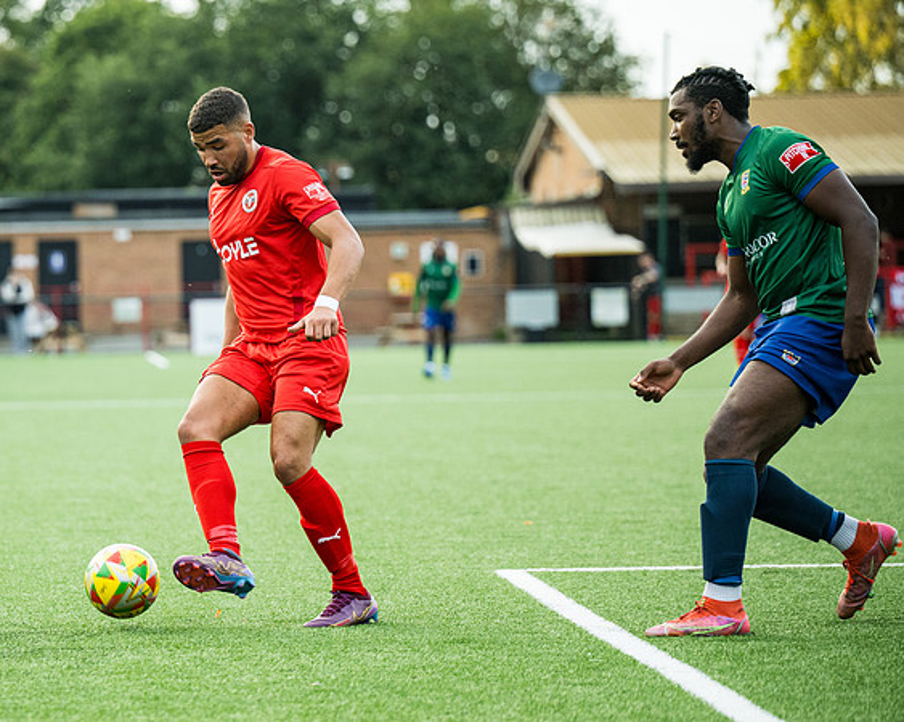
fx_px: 5542
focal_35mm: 207
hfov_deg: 9.3
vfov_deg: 7.5
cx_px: 161
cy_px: 378
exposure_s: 1/640
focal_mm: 125
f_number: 2.8
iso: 800
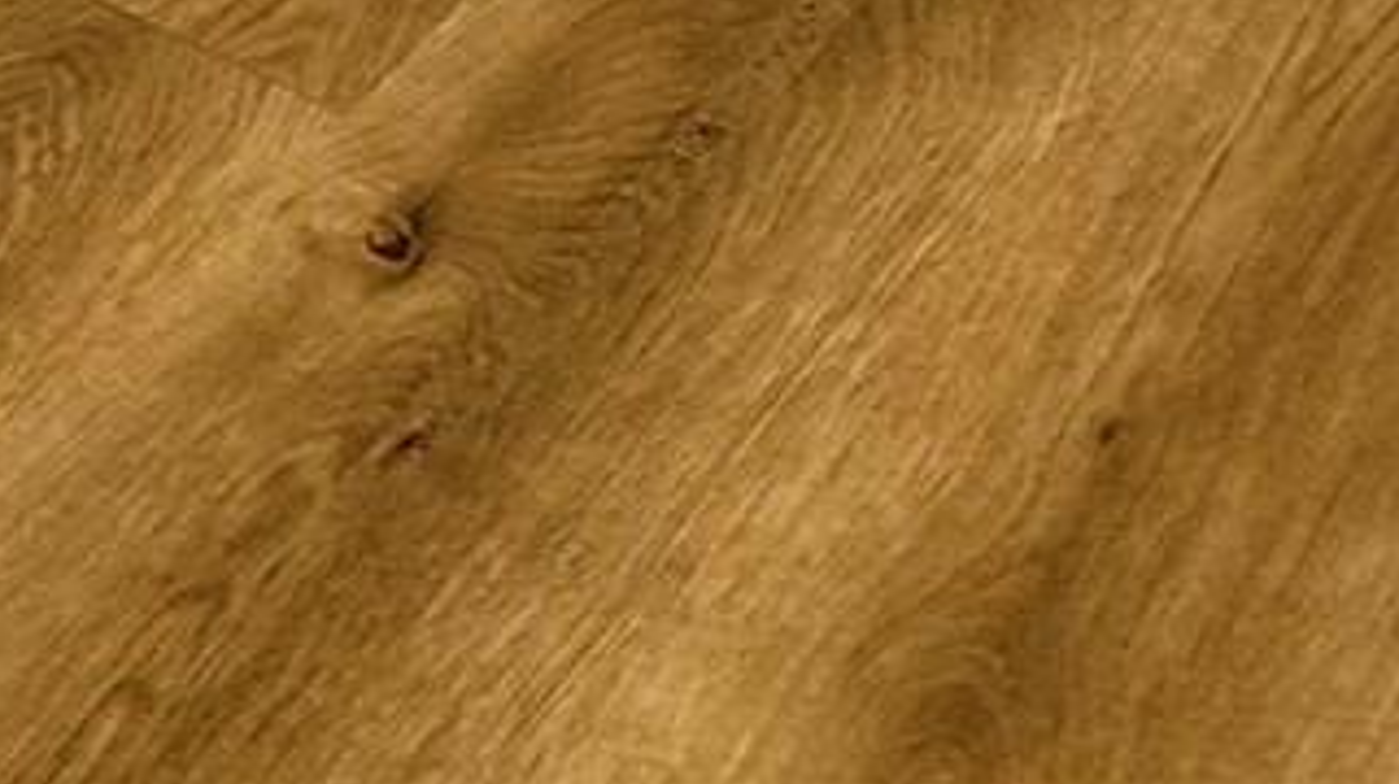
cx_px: -893
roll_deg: +0.5
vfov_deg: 5.9
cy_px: -2557
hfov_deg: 12.1
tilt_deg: -13.7
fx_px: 6190
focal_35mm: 167
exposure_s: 1/120
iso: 100
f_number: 1.78
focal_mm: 6.86
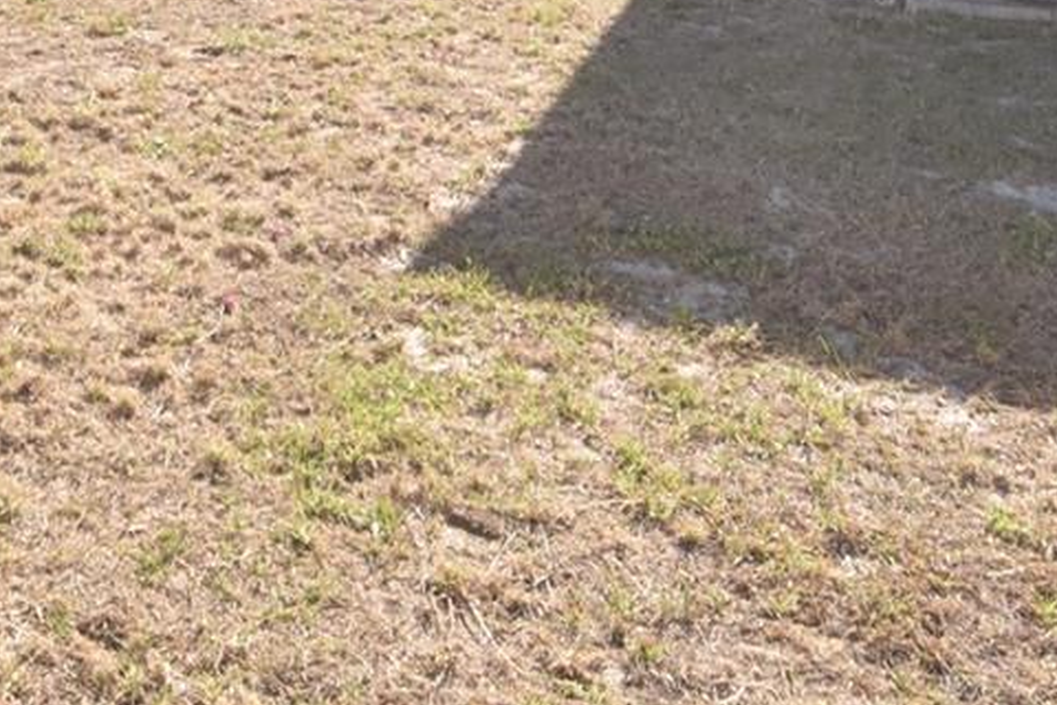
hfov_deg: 37.9
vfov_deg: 24.6
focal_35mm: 50
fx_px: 1468
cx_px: 187
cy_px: -128
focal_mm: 10
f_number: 3.5
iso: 800
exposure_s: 1/4000
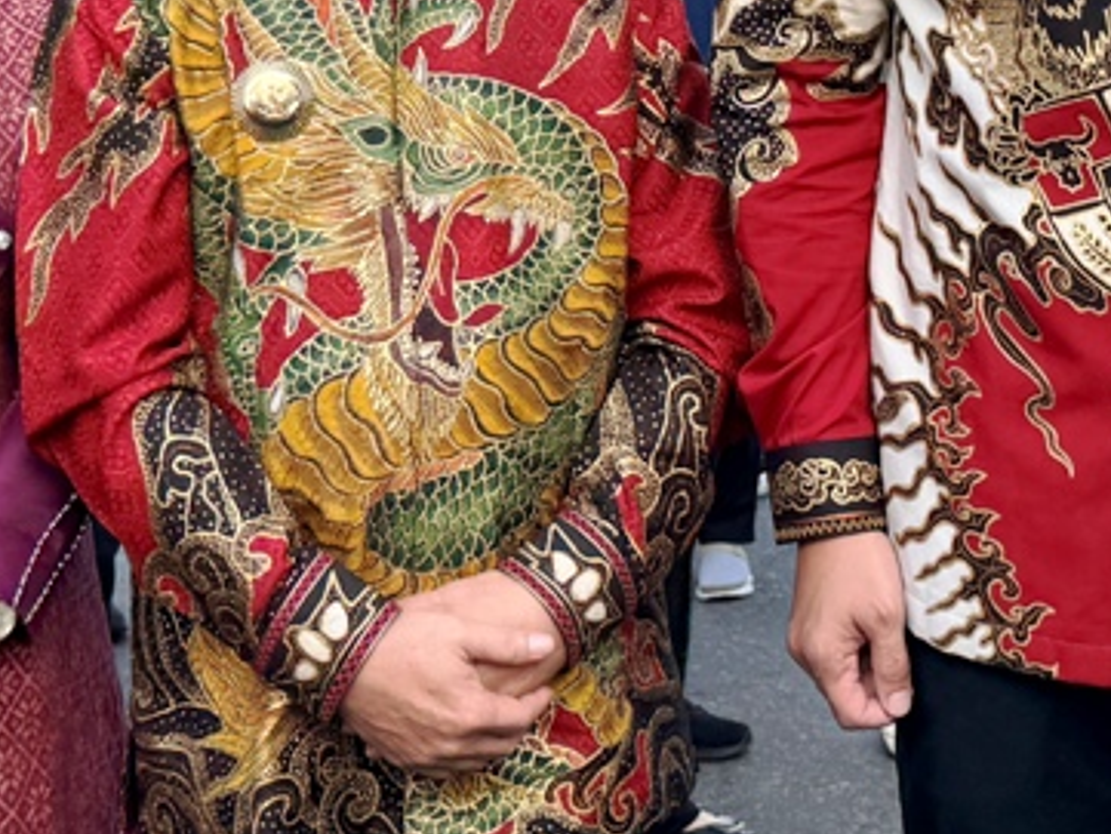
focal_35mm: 68
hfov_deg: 28.5
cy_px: -46
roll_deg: +0.9
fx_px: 2183
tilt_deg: -2.2
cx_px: 659
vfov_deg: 20.7
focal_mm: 6.76
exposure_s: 1/1337
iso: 80
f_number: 1.78
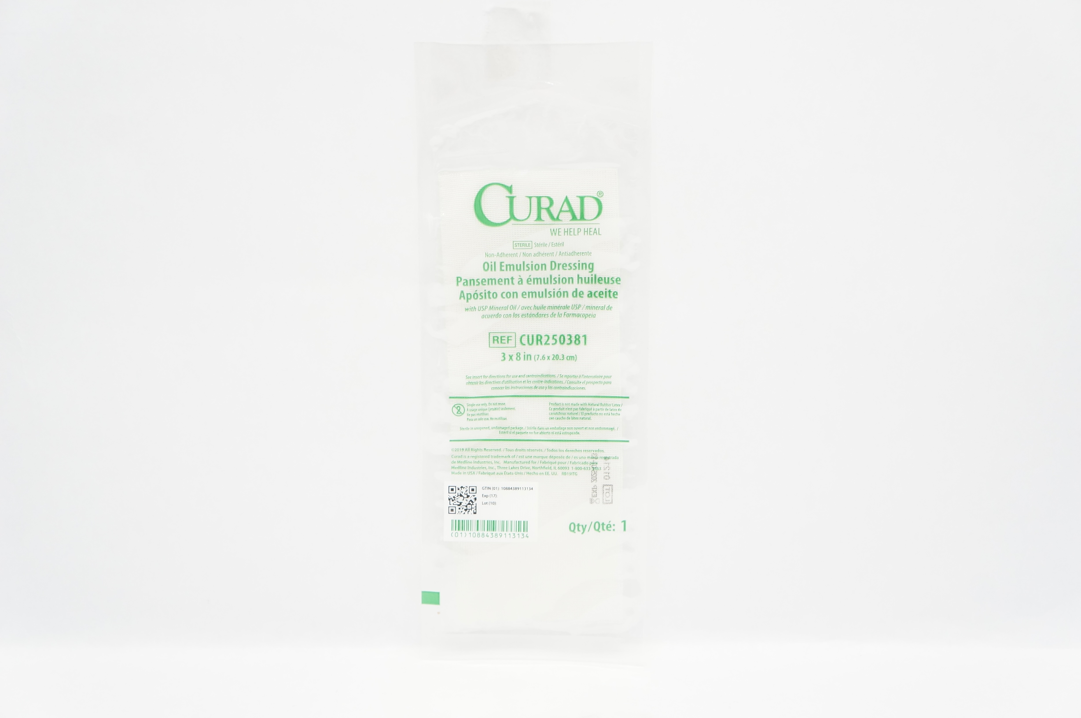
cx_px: 540
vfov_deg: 29.8
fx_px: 1350
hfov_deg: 43.6
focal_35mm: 45
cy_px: 359
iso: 800
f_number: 5.6
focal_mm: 30
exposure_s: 1/60
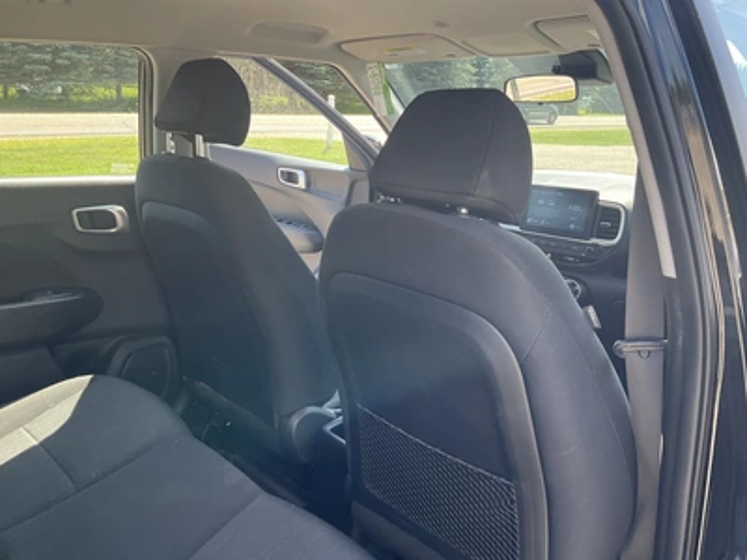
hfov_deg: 61.7
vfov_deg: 48.2
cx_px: 374
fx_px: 626
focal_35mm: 29
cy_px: 280
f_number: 1.8
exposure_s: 1/139
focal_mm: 3
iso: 32
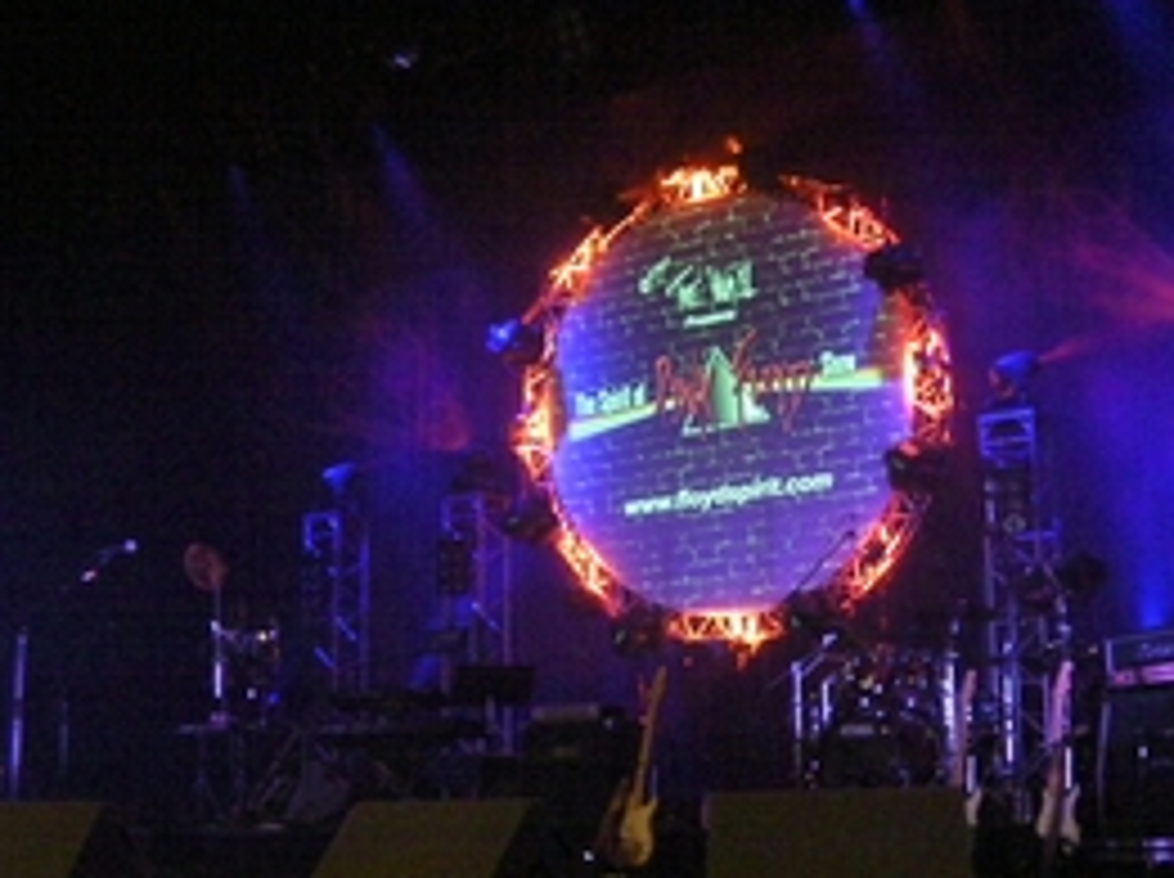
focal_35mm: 51
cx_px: 670
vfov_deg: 28.5
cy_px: 410
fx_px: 1727
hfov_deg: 37.5
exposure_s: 1/15
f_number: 3.5
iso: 800
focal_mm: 6.8
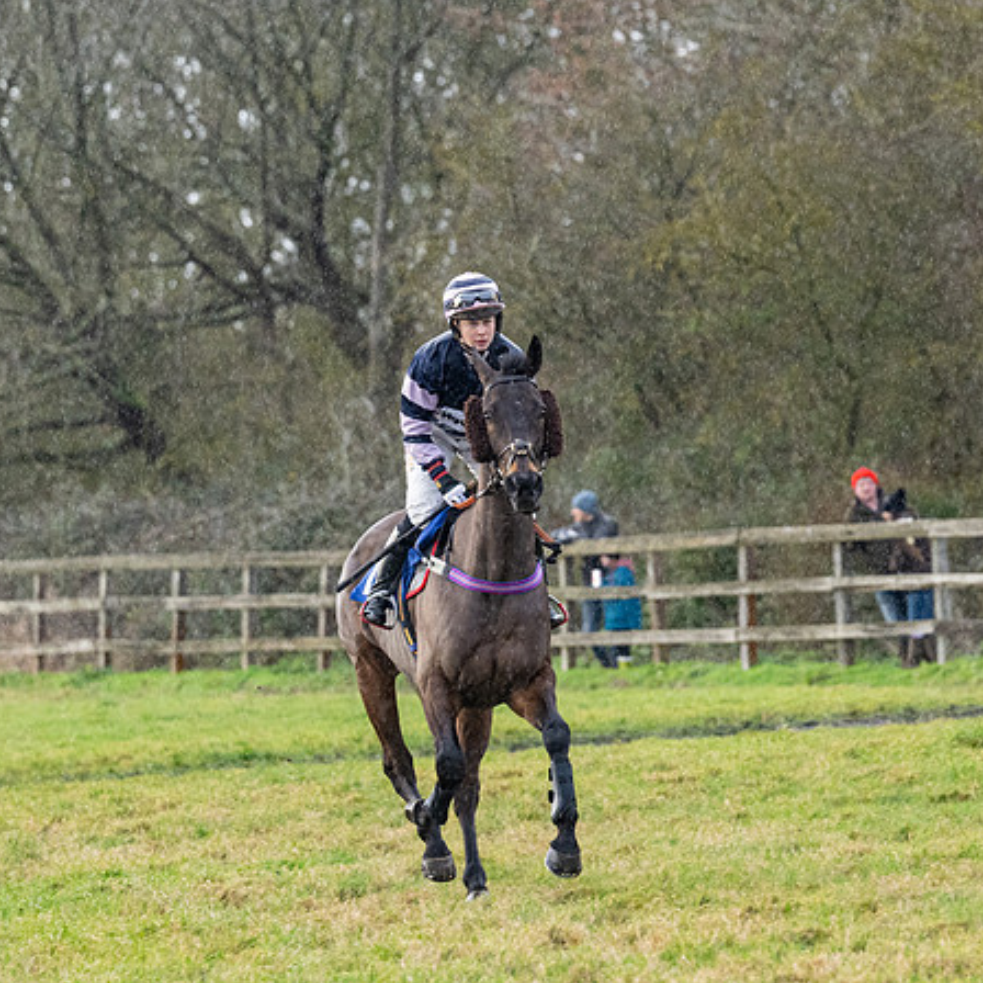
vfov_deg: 5.4
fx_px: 10506
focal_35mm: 327
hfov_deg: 5.4
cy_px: 492
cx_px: 576
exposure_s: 1/400
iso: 1600
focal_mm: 170
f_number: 4
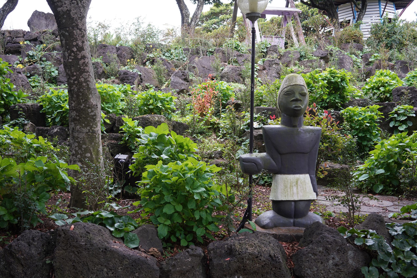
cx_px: 208
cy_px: 139
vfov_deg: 37.9
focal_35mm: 35
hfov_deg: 54.4
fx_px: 405
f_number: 4.5
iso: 400
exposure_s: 1/100
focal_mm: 35
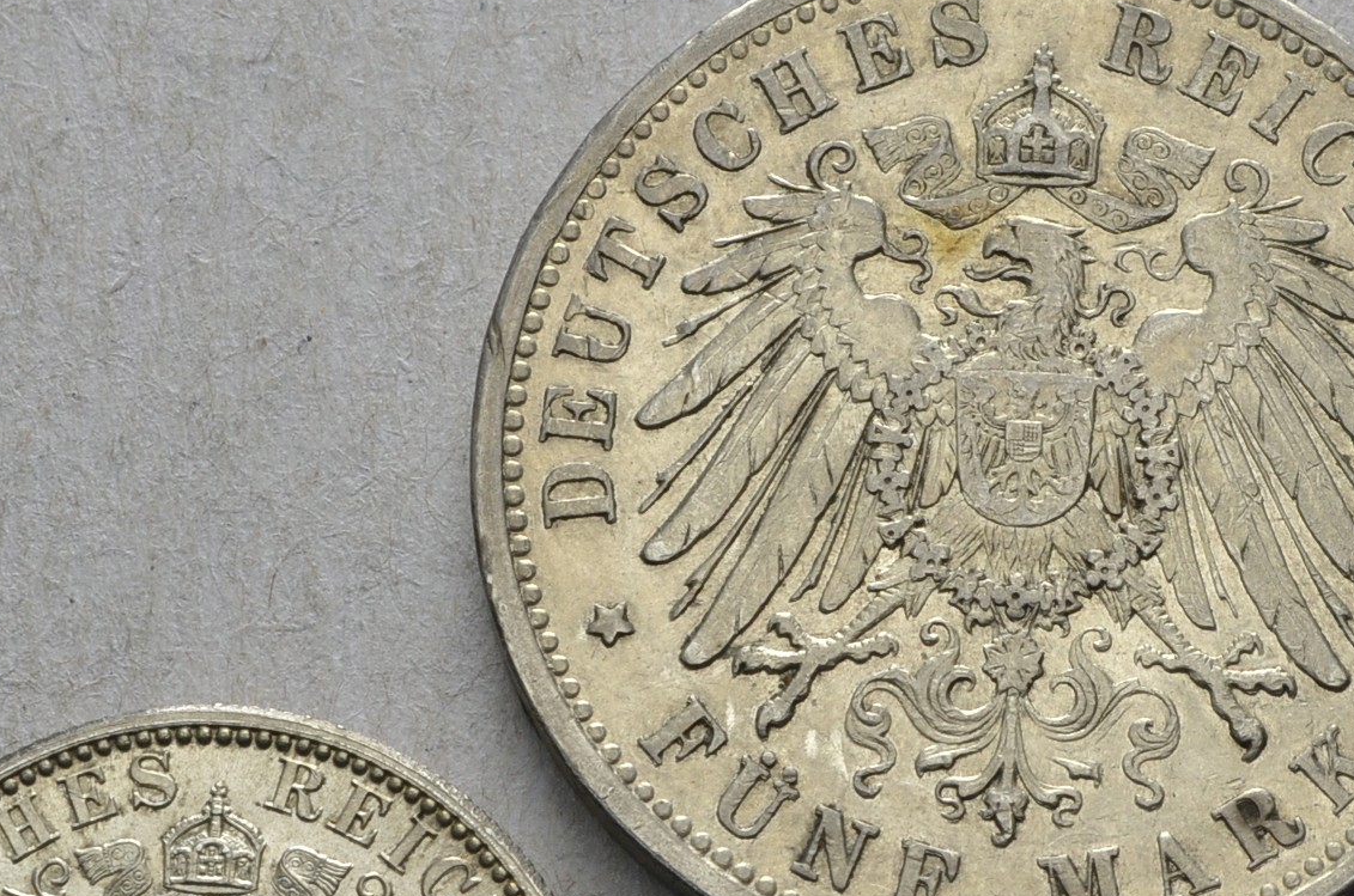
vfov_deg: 9.3
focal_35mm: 147
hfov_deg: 13.9
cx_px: 1034
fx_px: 5521
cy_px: 748
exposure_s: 1/250
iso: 400
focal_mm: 45
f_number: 14
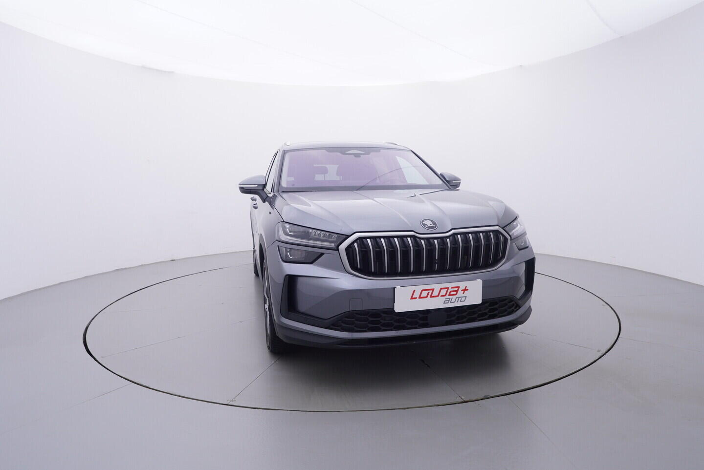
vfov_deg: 56.2
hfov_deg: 77.3
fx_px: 440
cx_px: 352
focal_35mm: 22
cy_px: 235
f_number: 5
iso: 200
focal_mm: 15
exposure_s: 1/80
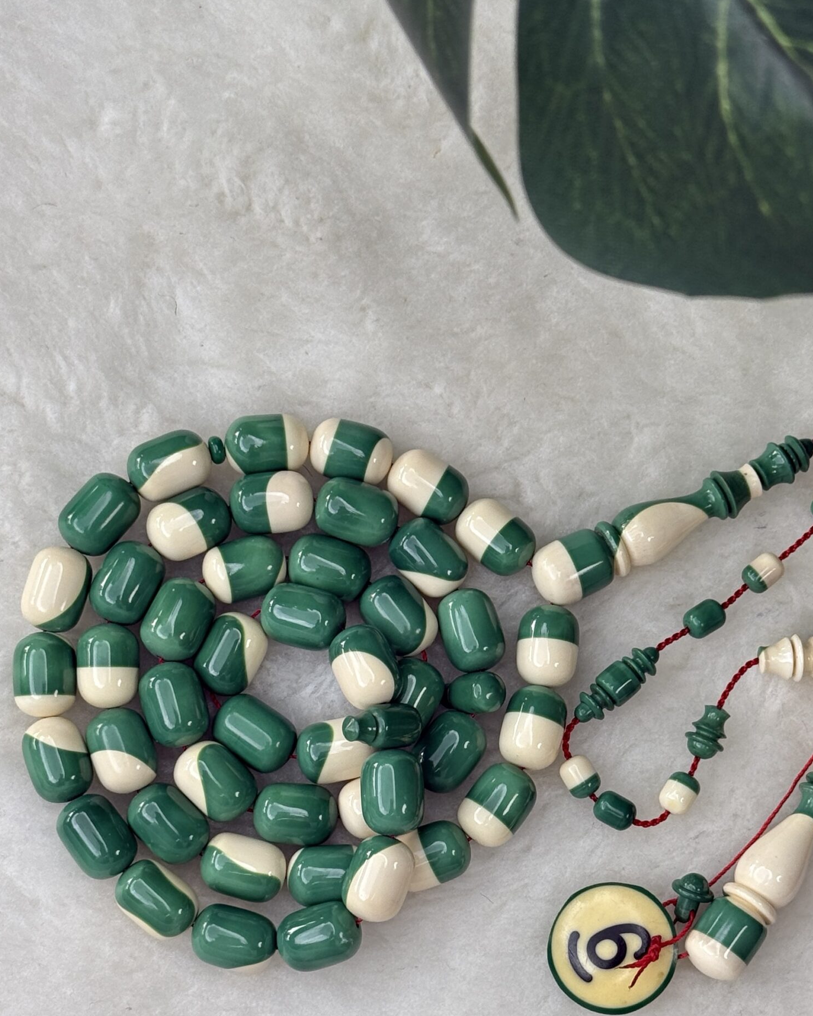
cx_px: 465
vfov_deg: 29.1
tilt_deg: -80.9
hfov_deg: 23.5
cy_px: 594
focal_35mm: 65
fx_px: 1955
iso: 64
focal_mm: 6.76
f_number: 1.78
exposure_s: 1/175
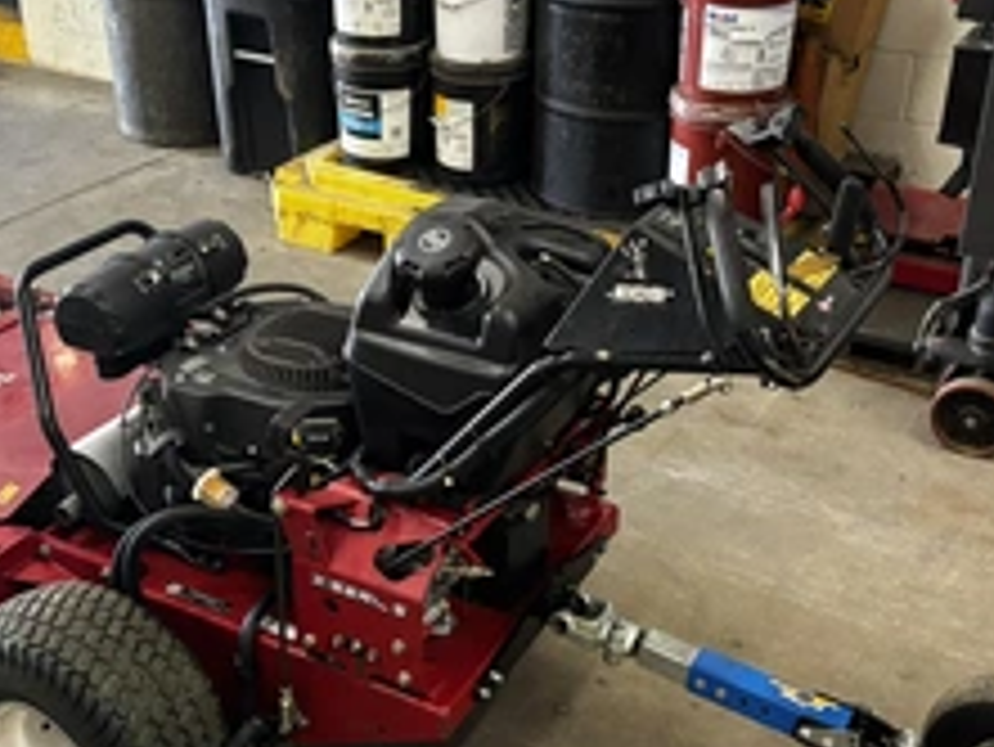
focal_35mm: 47
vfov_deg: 30.9
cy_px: 364
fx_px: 1350
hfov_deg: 40.2
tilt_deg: -27.6
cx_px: 382
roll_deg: +0.7
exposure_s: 1/60
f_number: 1.6
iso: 320
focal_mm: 5.96
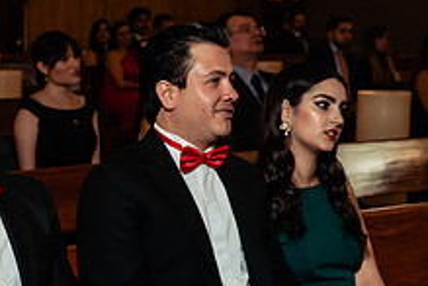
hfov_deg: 16.2
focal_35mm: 124
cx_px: -4
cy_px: 239
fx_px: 1474
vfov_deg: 11.0
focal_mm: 38
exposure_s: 1/160
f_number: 4
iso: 1250
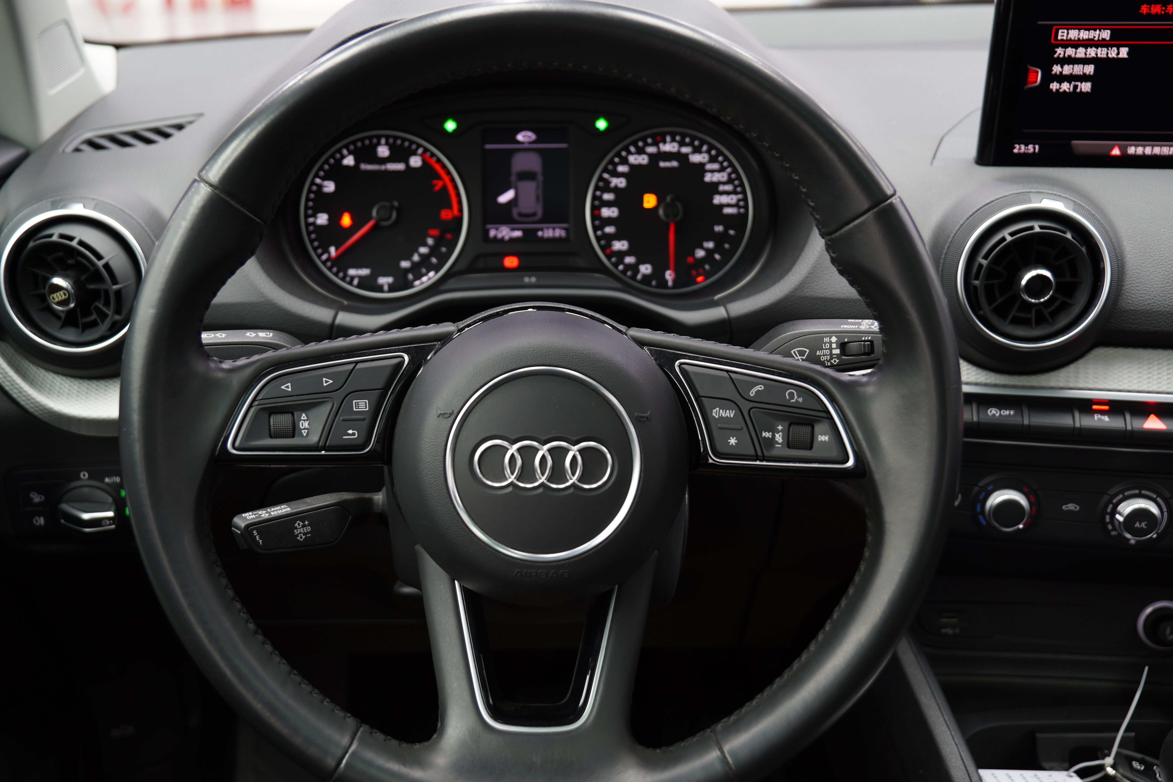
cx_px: 538
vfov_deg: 32.2
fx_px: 1354
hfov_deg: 46.8
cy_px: 428
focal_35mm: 42
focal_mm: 25
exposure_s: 1/20
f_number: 2.8
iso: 160
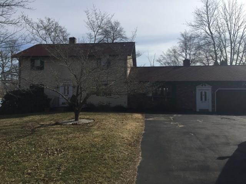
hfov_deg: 61.7
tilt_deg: +2.3
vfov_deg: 48.2
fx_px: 206
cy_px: 92
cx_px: 123
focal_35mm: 29
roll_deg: -0.2
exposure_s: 1/2475
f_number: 2.2
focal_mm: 4.15
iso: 32
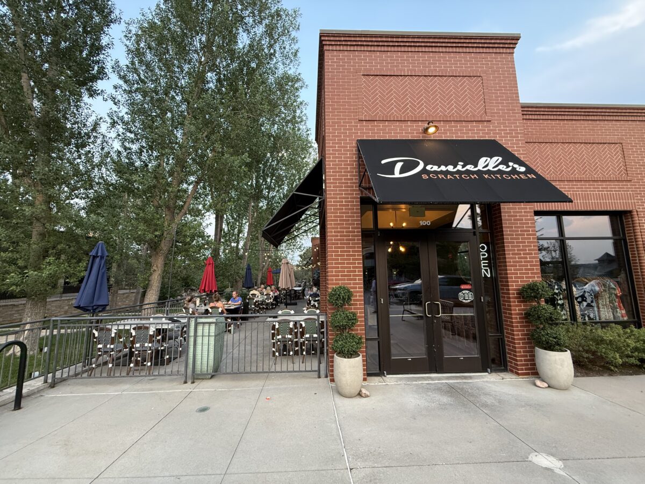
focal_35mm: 14
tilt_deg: +7.2
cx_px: 322
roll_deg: +0.6
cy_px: 242
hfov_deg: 102.1
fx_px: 261
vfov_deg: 85.7
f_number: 2.2
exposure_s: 1/120
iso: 250
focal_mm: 2.22
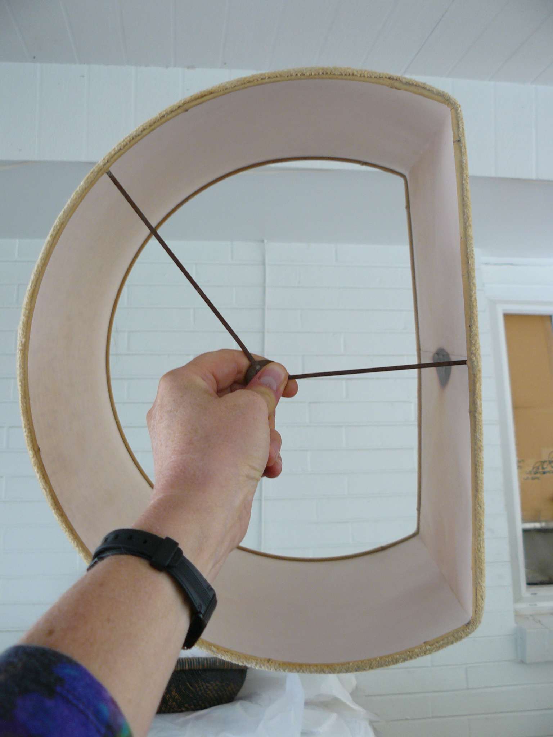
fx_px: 767
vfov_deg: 51.4
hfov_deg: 39.7
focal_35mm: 36
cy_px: 368
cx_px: 276
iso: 125
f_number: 2.8
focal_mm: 6
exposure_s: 1/30
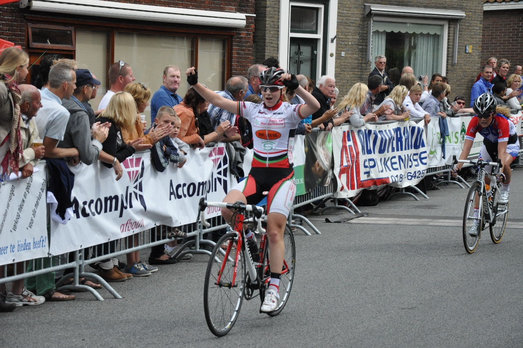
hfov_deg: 18.2
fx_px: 1633
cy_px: 174
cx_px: 262
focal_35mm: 112
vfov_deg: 12.2
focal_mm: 75
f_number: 7.1
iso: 1250
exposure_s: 1/2000
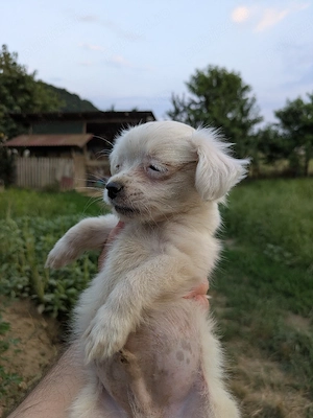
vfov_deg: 69.4
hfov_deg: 54.9
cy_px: 209
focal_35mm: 25
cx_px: 156
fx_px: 301
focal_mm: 5.43
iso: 48
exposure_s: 1/161
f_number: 1.89
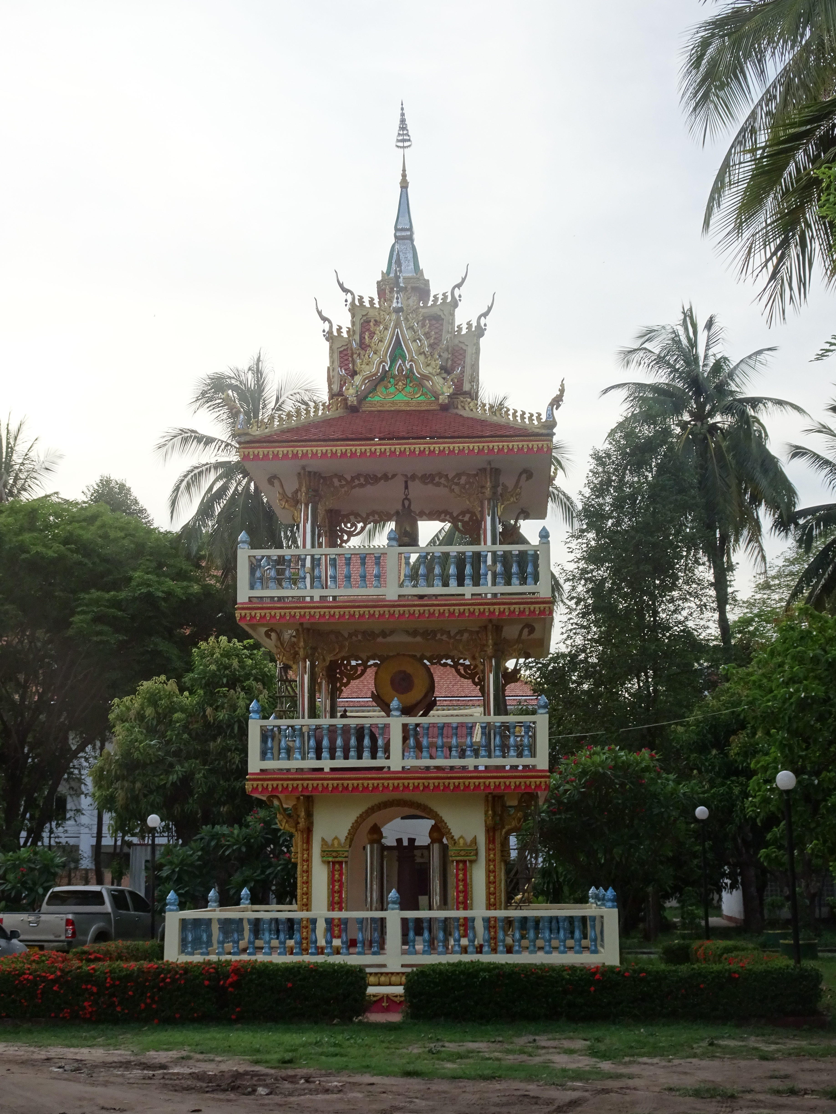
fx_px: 1674
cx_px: 418
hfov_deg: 28.0
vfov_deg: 36.8
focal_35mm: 52
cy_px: 557
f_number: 4.5
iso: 80
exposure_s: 1/100
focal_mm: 8.84
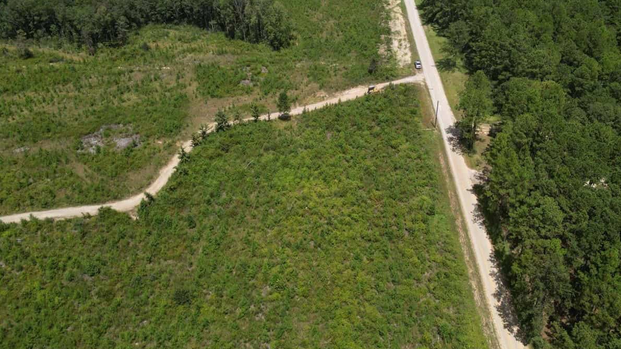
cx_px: 323
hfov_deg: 64.3
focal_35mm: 30
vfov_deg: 38.8
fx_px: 494
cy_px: 140
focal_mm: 6.7
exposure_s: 1/2500
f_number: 1.7
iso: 100
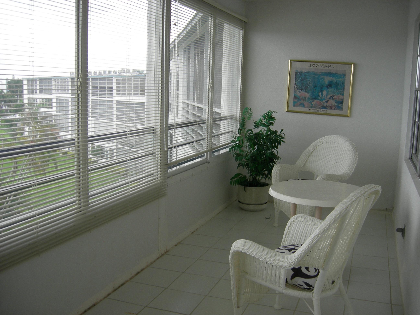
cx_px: 210
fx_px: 437
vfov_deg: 39.7
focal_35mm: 36
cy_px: 158
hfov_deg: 51.4
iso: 64
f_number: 2.7
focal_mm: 7.5
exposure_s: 1/48.3
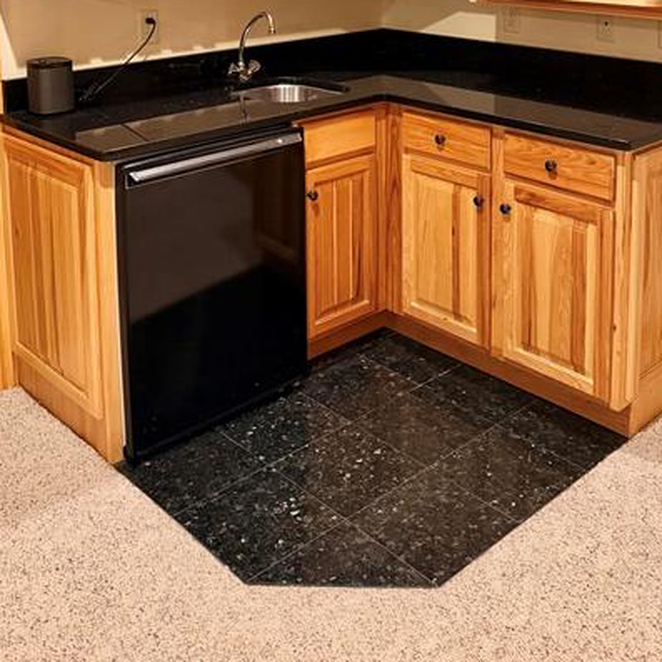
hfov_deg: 40.9
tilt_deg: -8.1
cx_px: 359
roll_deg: +0.4
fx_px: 887
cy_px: 33
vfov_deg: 37.5
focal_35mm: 41
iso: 640
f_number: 1.78
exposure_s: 1/60
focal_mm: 6.76
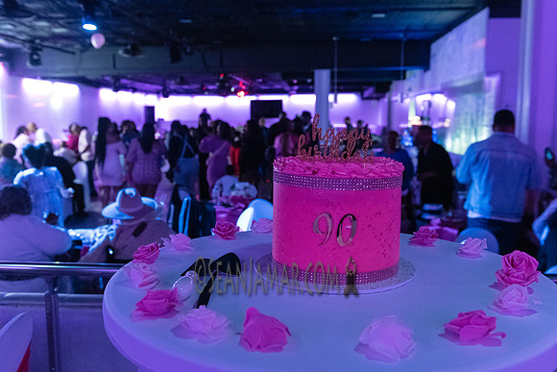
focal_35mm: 33
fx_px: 515
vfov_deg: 39.7
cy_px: 186
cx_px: 278
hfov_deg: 56.8
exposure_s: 1/125
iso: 10000
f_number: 3.5
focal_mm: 31
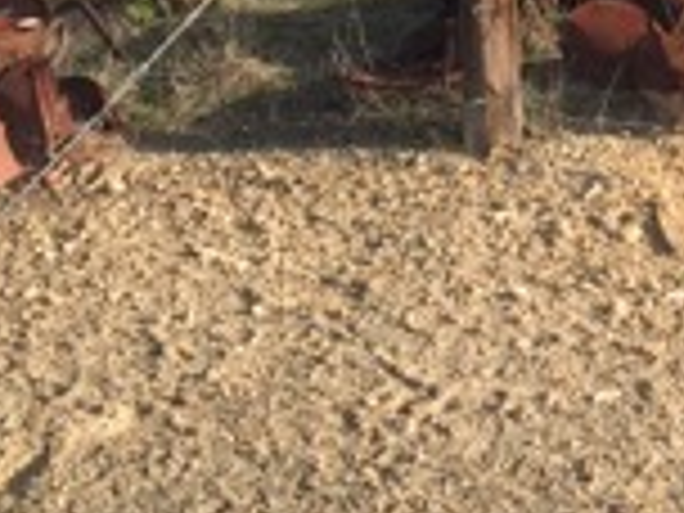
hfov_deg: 19.5
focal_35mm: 99
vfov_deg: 14.1
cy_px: -220
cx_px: 603
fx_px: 1956
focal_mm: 4.15
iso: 32
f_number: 2.2
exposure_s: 1/1163
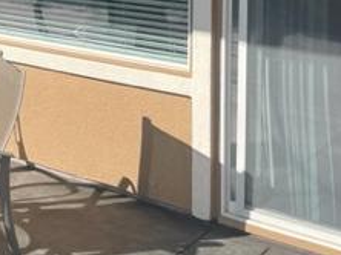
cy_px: -75
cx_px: -84
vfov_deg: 18.3
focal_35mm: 75
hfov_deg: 23.4
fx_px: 738
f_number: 1.6
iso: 32
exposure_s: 1/1642
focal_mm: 4.2
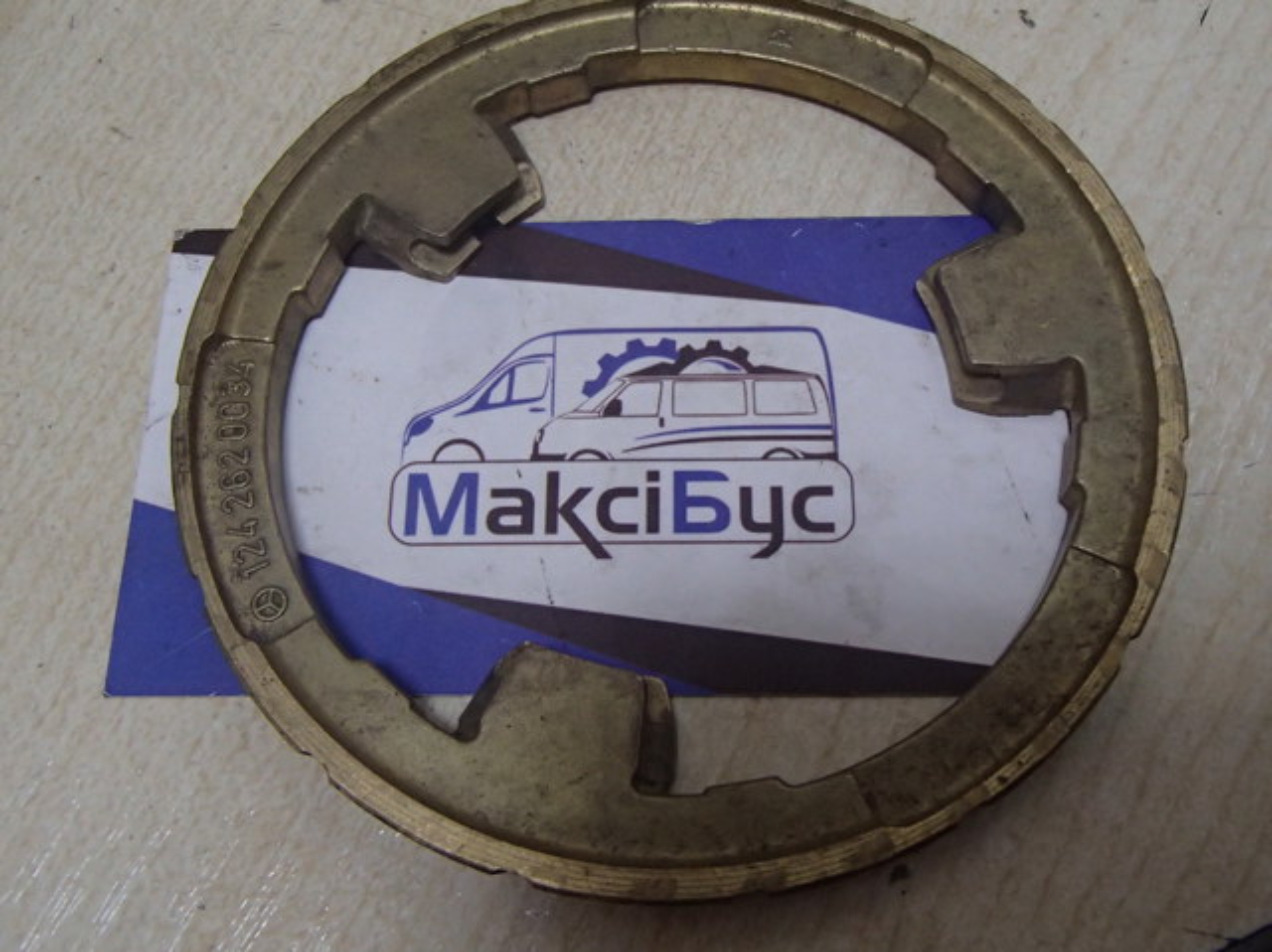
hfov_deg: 50.2
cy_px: 476
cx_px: 636
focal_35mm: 37
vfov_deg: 38.6
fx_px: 1359
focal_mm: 6.64
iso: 800
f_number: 4.7
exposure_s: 1/80
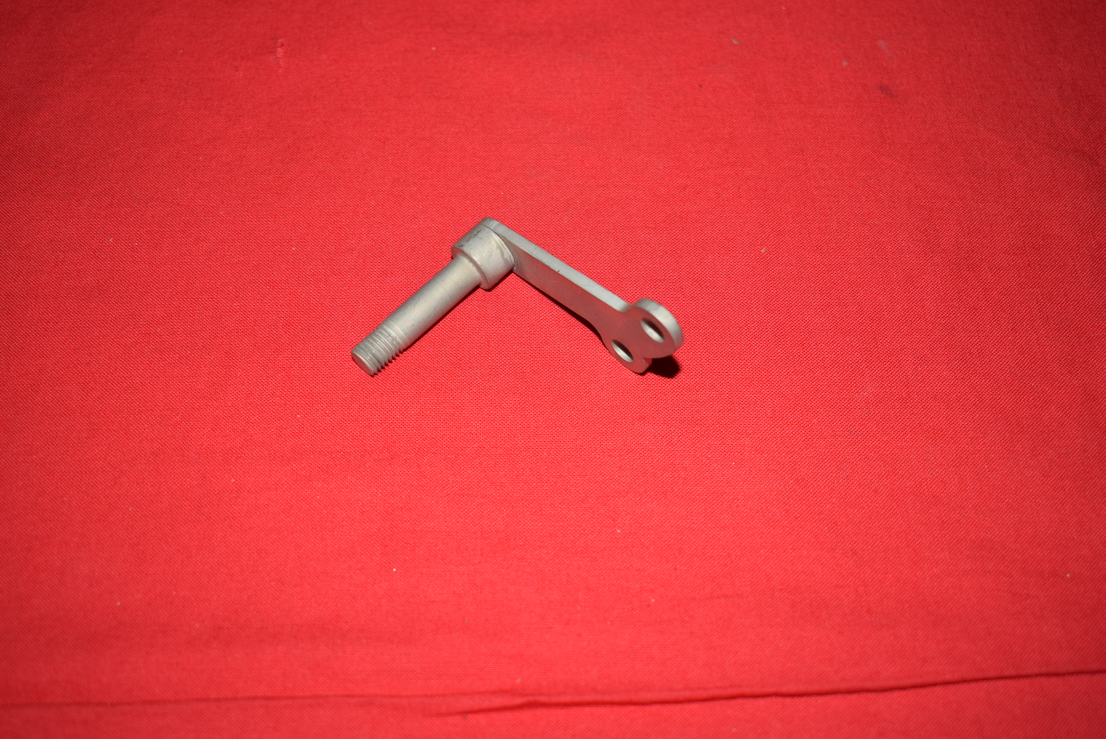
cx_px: 553
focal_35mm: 44
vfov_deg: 30.9
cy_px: 370
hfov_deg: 44.9
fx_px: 1337
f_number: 5
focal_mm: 29
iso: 400
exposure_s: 1/200
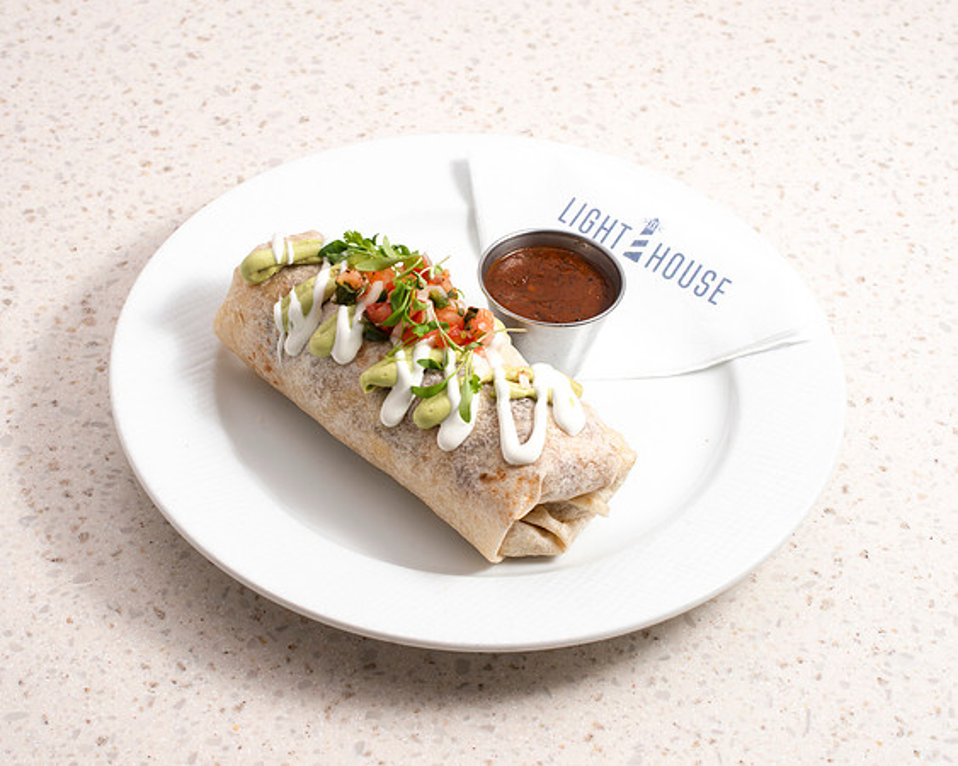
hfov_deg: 30.6
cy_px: 391
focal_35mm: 62
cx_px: 442
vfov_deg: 24.6
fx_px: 1753
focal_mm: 50
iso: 200
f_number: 10
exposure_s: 1/250
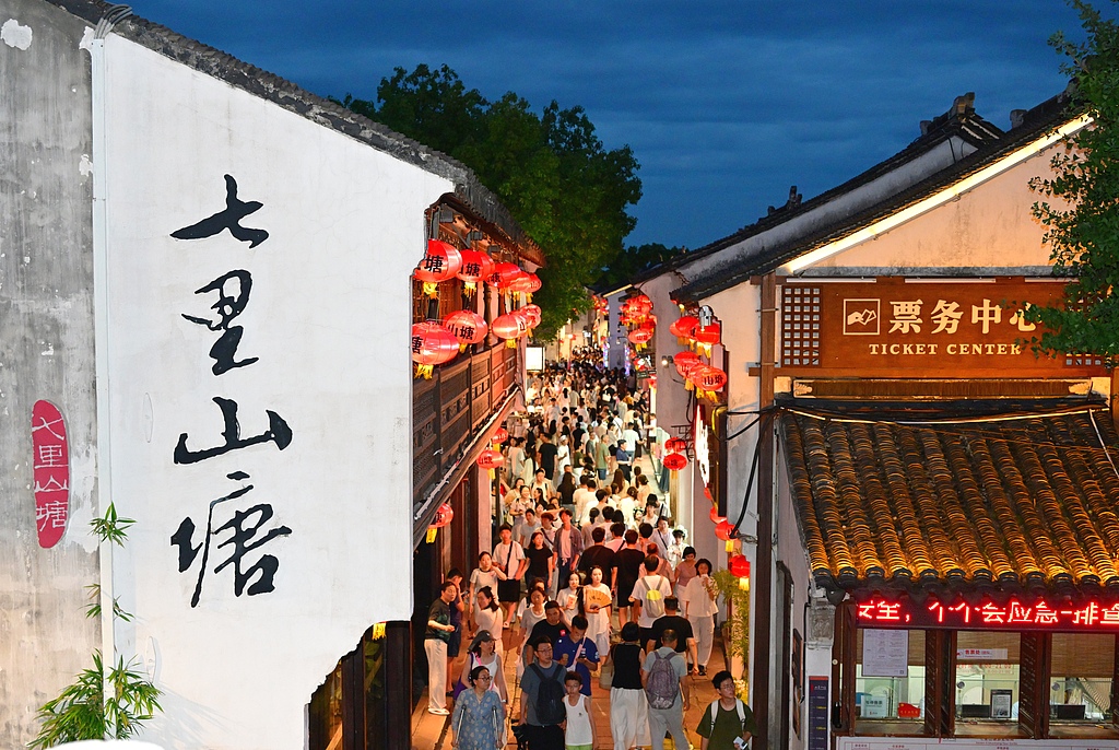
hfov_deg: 48.4
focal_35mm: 40
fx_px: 1245
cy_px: 375
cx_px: 560
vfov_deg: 33.5
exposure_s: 1/100
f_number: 4
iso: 4000
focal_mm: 40
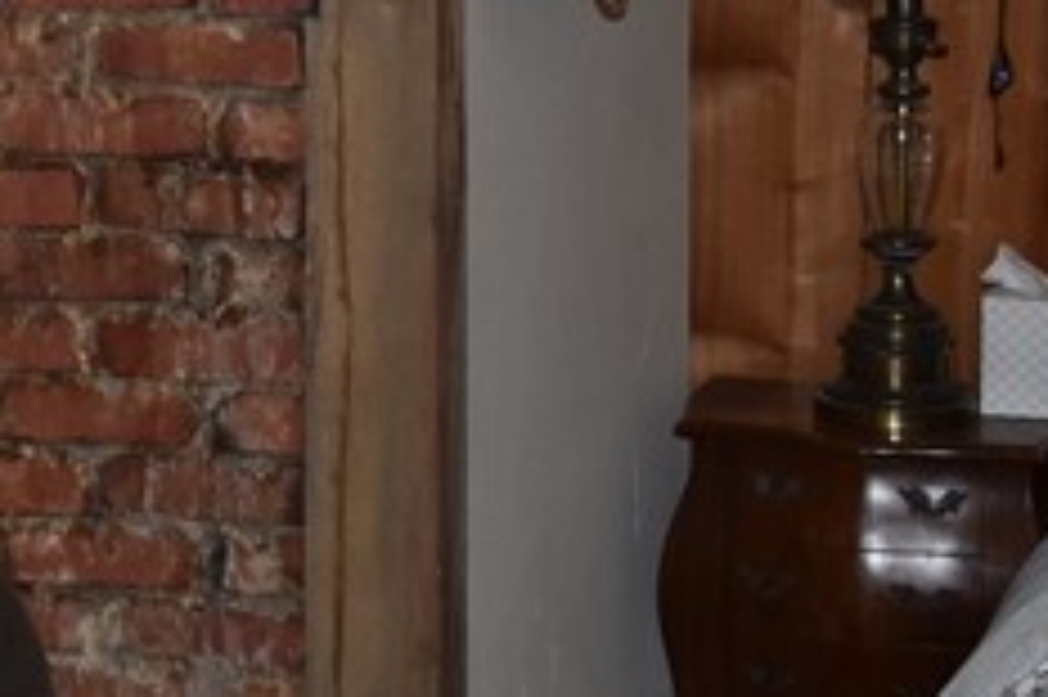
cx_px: -263
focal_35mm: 126
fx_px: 3665
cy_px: 295
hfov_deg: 15.6
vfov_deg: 10.9
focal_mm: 18
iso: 400
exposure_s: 1/160
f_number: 3.5
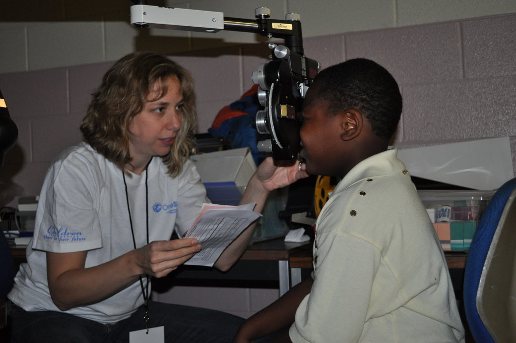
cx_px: 258
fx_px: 687
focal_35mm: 48
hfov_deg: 41.2
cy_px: 172
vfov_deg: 28.0
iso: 800
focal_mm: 32
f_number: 4.8
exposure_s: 1/60
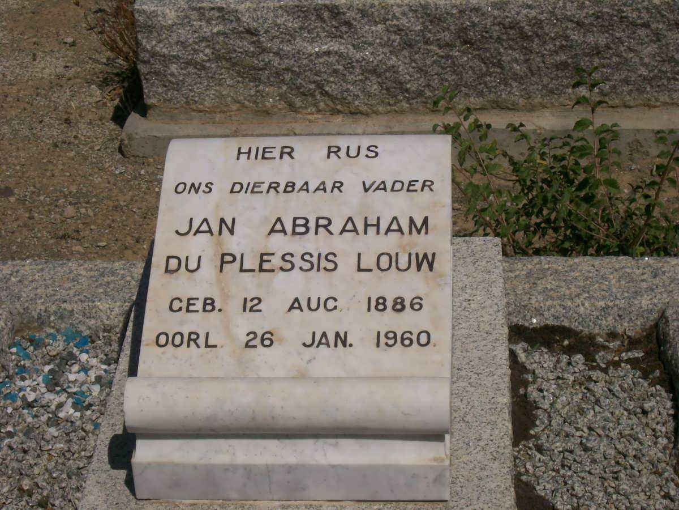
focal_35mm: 87
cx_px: 340
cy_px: 255
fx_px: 1707
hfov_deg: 22.5
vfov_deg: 17.0
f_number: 7.6
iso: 80
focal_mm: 14.3
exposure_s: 1/1401
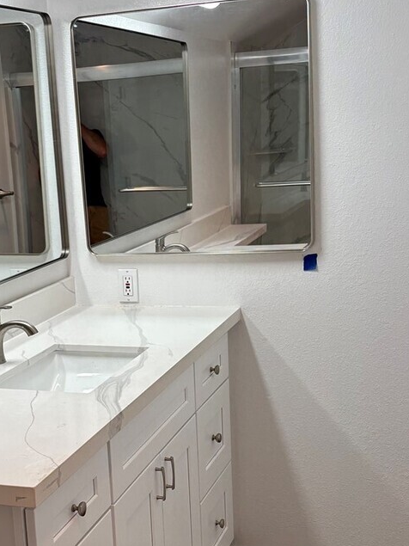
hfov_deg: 24.7
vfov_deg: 32.5
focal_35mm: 59
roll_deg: +3.4
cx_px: 129
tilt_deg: -13.9
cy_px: 349
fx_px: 930
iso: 80
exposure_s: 1/120
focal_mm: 5.96
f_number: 1.6
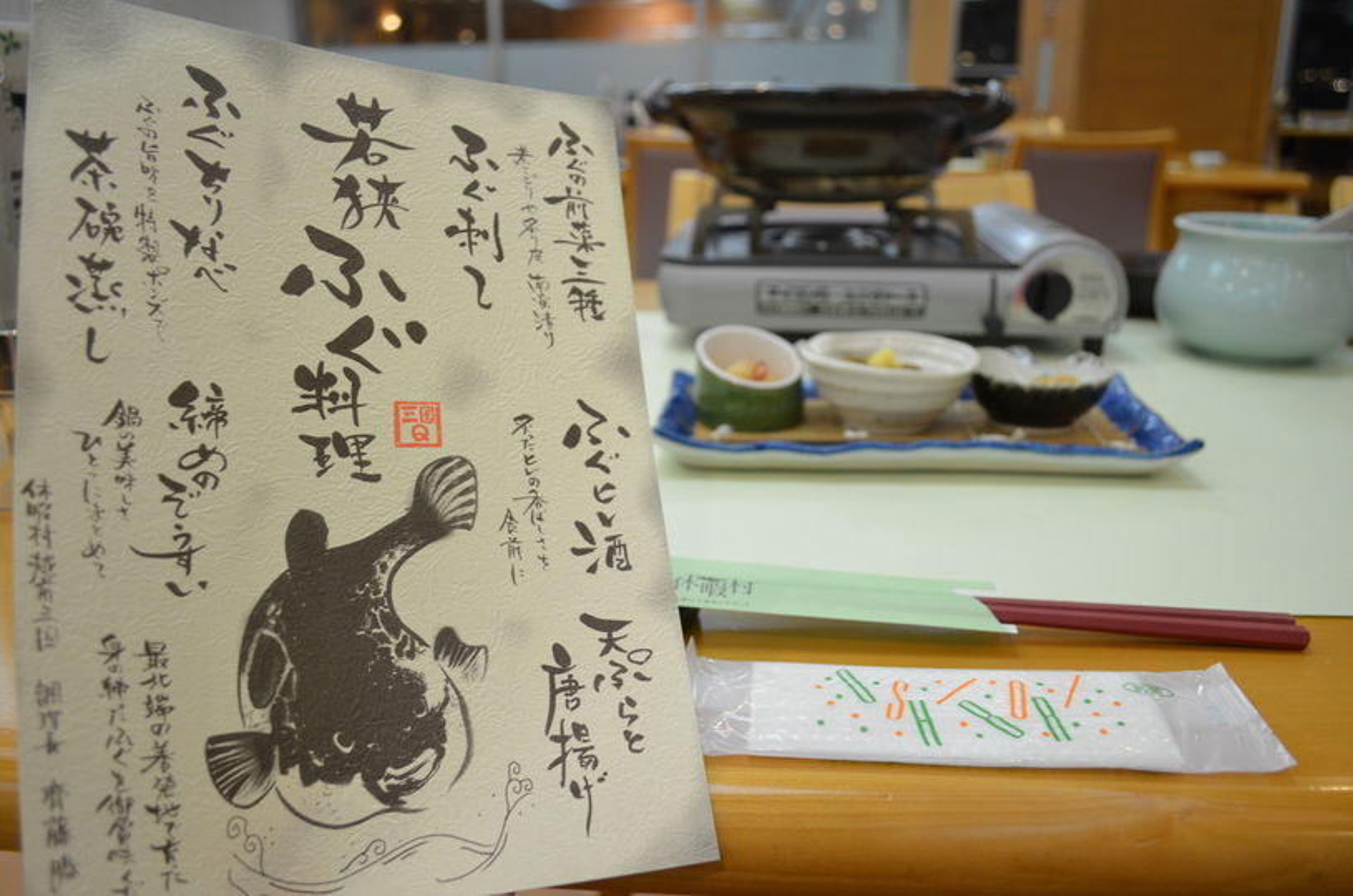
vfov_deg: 47.7
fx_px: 1013
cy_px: 448
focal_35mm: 27
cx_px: 676
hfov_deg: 67.5
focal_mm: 18
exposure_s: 1/60
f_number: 4
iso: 640
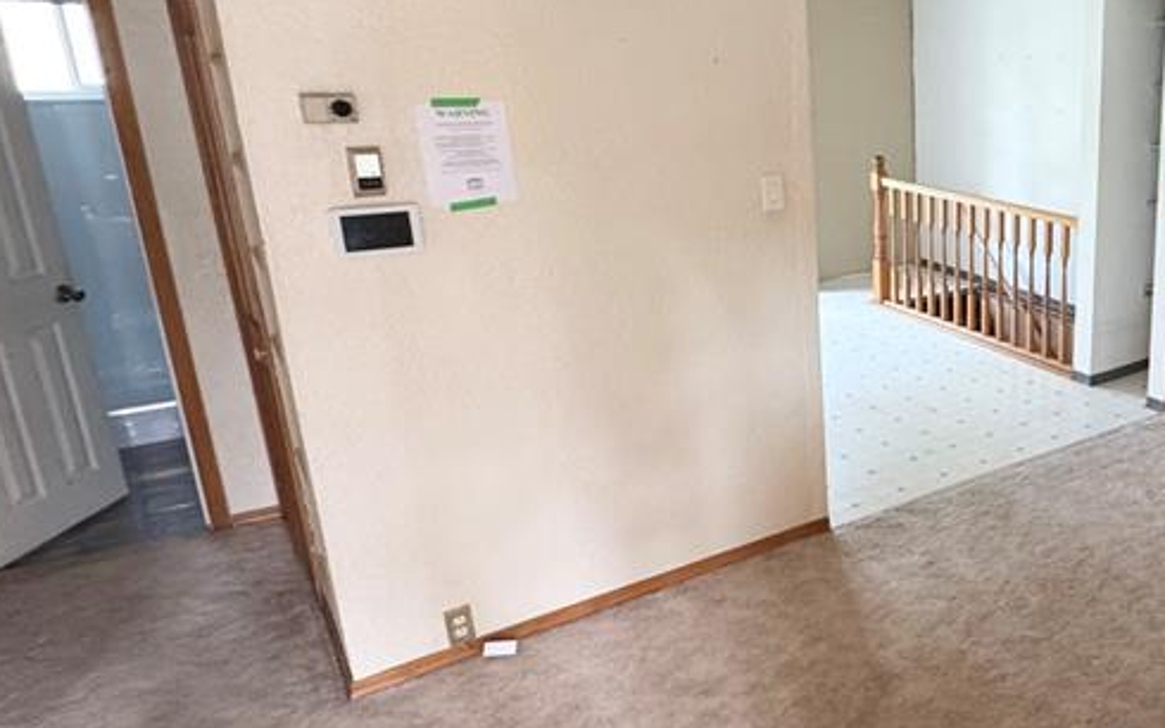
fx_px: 984
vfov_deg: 40.5
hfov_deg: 52.9
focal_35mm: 31
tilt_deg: -16.4
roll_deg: -1.2
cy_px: 333
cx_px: 1070
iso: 320
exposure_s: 1/60
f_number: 2.2
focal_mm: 2.22
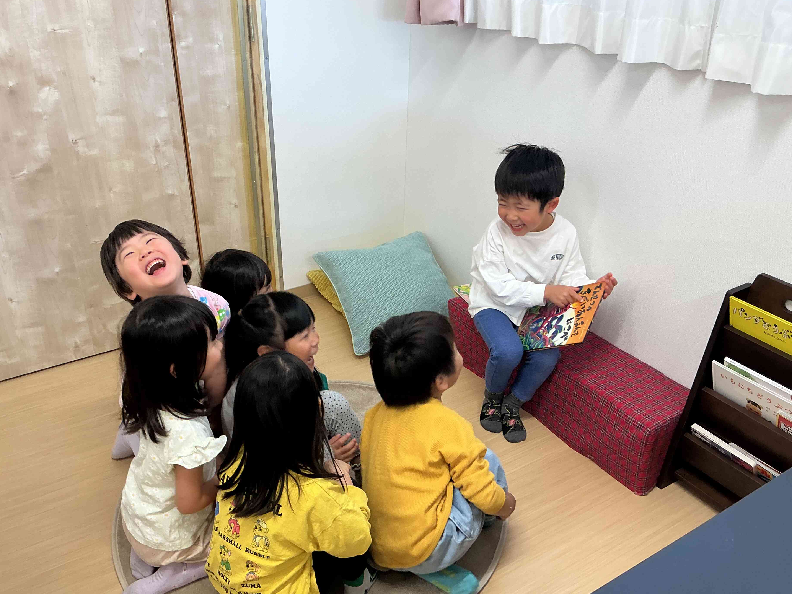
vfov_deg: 44.1
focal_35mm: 32
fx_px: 732
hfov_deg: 56.8
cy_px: 322
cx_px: 370
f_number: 1.8
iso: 40
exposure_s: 1/60
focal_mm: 3
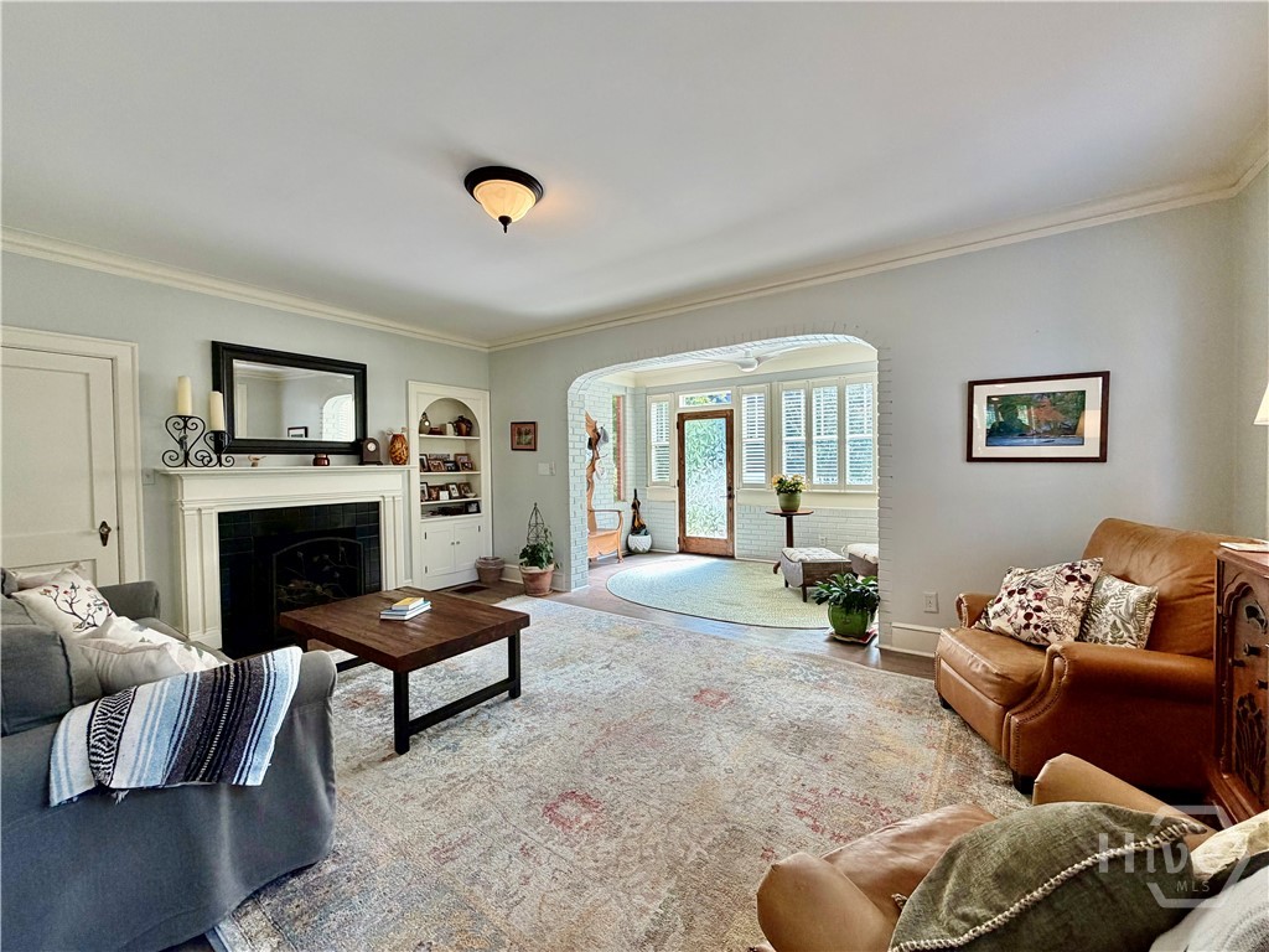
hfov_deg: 102.1
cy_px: 476
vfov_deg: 85.7
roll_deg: +0.9
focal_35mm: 14
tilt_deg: -1.7
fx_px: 513
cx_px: 634
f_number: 2.2
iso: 160
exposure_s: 1/120
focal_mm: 2.22
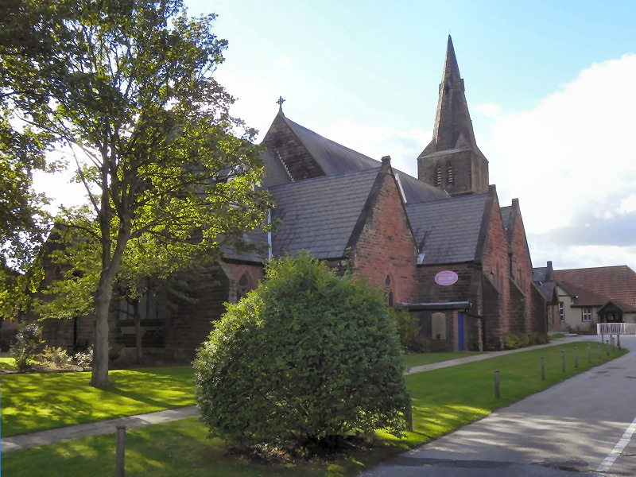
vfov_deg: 42.9
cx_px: 318
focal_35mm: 33
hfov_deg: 55.4
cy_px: 238
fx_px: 606
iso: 160
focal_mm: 5.9
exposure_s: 1/192
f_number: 5.6
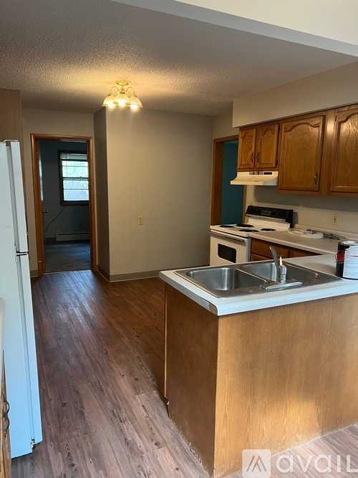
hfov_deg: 53.0
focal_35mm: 26
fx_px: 359
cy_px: 239
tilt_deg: -8.9
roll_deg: -1.1
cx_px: 179
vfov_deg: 67.3
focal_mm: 5.7
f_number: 1.5
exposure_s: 1/60
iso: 160
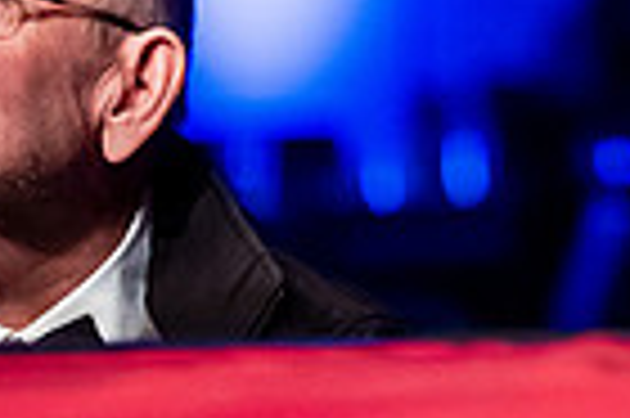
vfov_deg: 2.2
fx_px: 10890
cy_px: -115
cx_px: 1278
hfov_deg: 3.3
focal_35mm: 623
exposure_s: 1/1000
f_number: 2.8
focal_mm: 150
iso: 4000
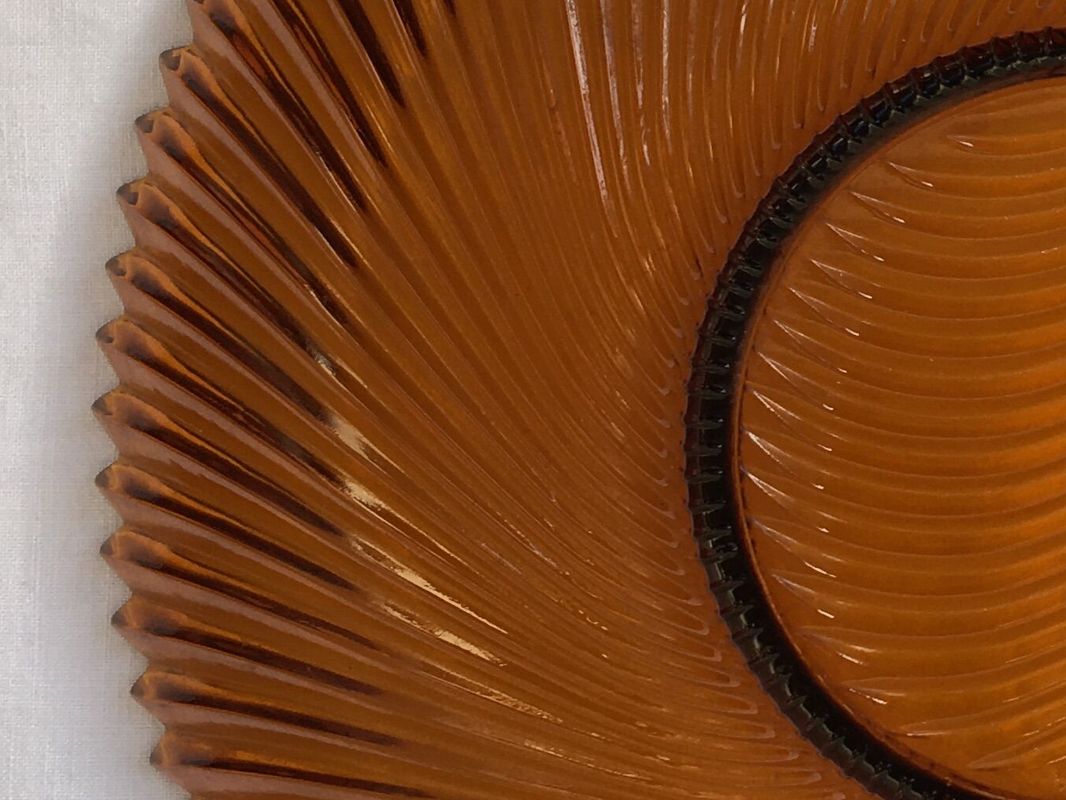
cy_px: 376
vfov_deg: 17.2
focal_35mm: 86
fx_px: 2648
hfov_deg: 21.7
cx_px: 1130
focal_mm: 4.15
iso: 25
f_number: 2.2
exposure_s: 1/195
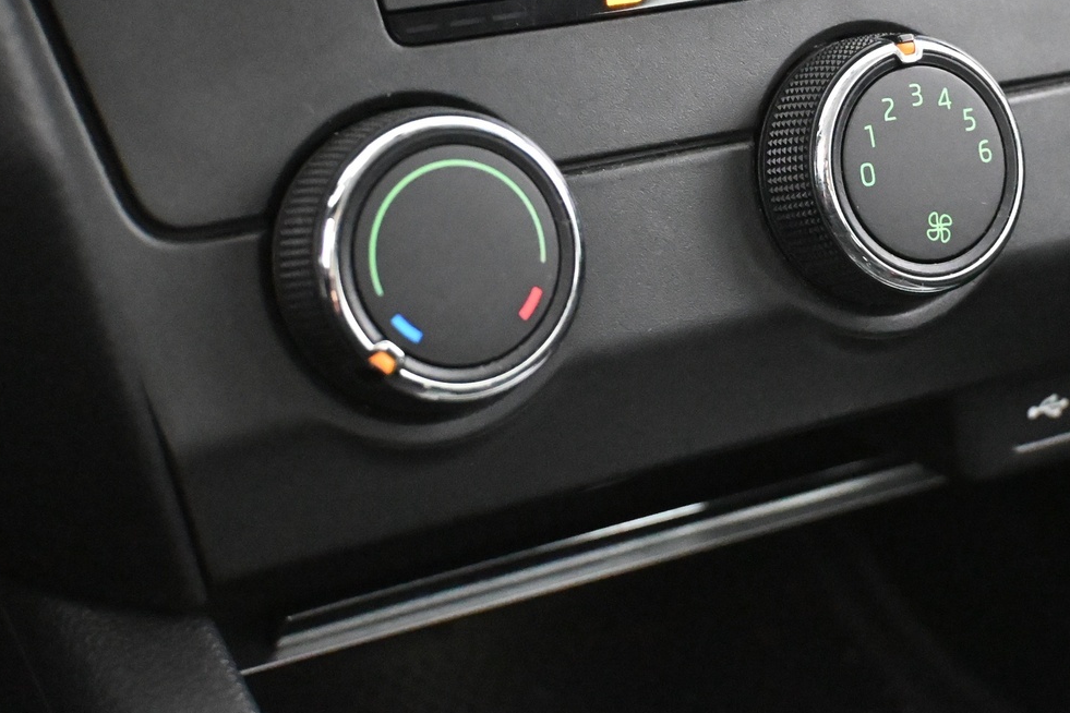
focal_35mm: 72
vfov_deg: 18.8
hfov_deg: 27.9
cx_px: 723
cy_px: 141
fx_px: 2135
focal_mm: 29
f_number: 4.8
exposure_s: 1/30
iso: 12800
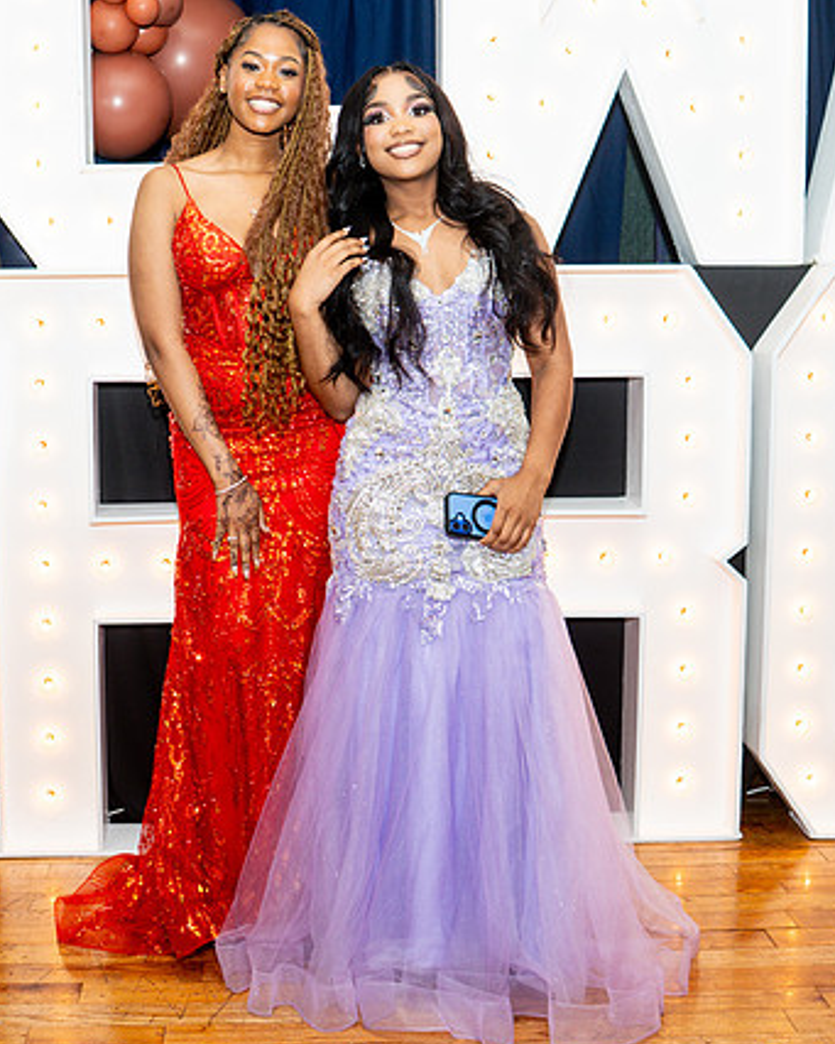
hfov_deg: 30.2
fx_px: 1544
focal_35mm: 50
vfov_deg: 37.3
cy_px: 483
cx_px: 323
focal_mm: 28
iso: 400
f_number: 3.5
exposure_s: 1/125
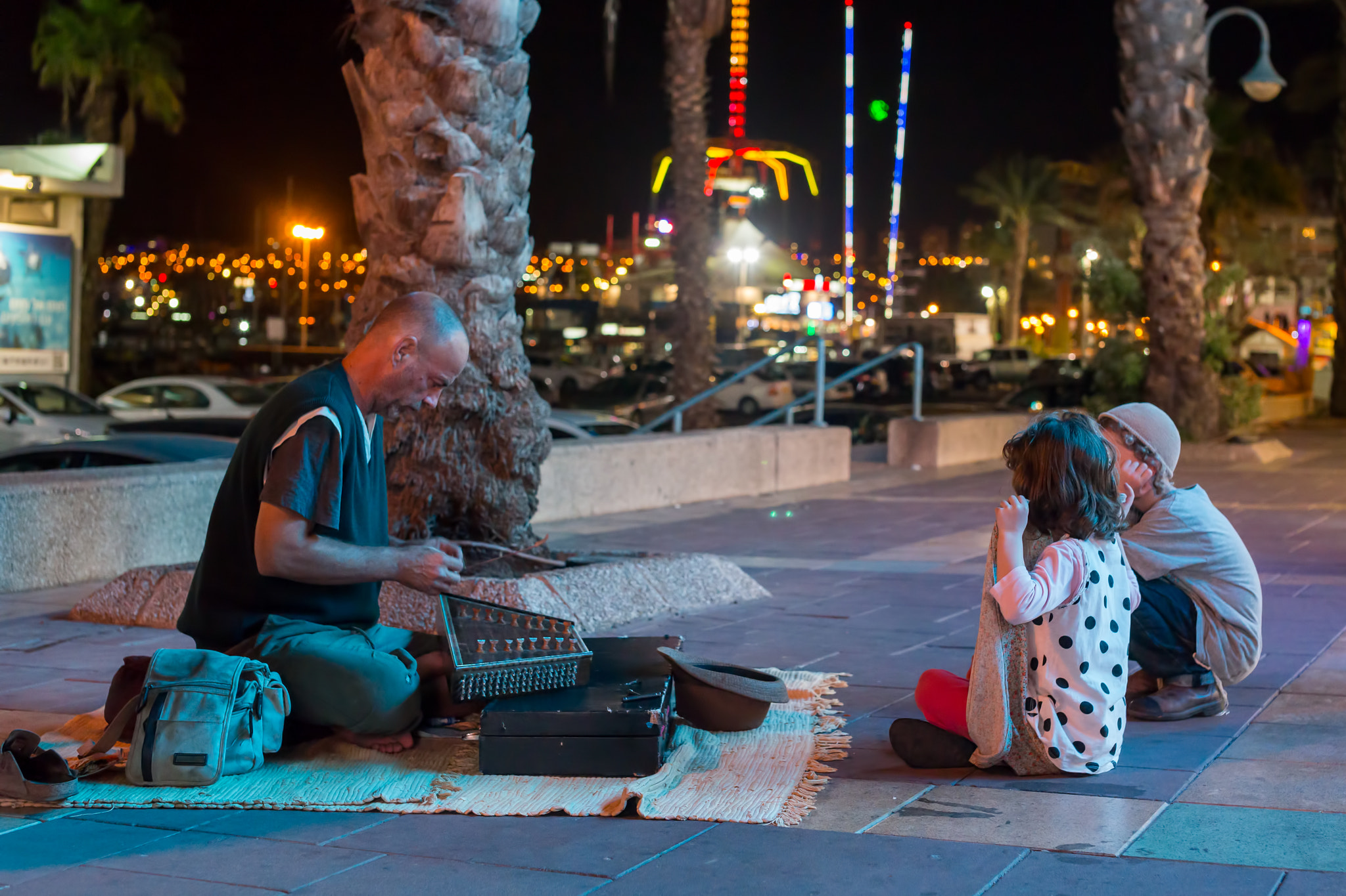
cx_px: 673
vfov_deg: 27.0
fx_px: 1869
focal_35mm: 50
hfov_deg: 39.6
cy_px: 448
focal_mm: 50
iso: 3200
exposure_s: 1/60
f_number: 4
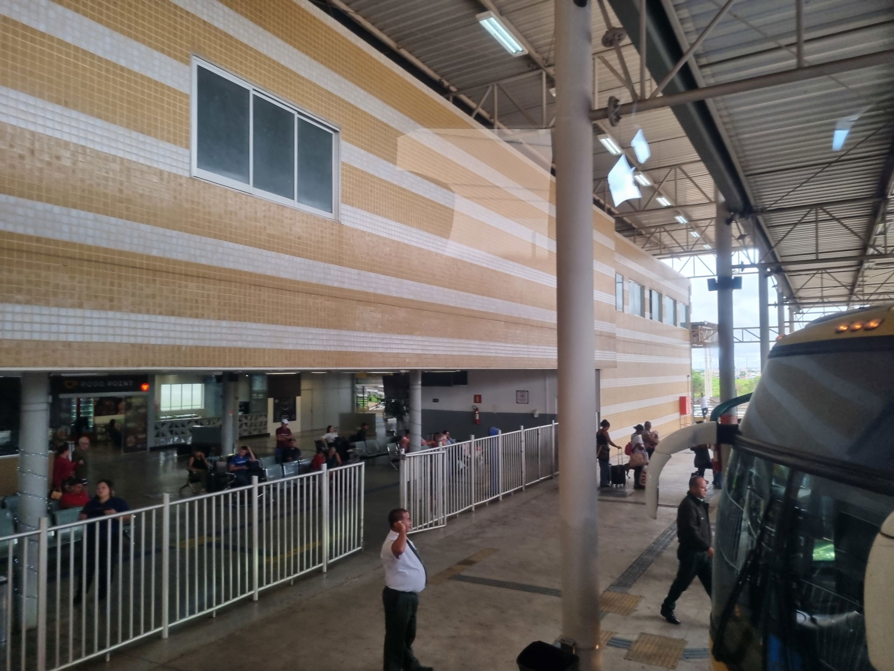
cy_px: 336
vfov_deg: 53.1
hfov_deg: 67.3
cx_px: 447
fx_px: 671
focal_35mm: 26
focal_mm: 5.4
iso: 200
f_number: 1.8
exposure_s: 1/40
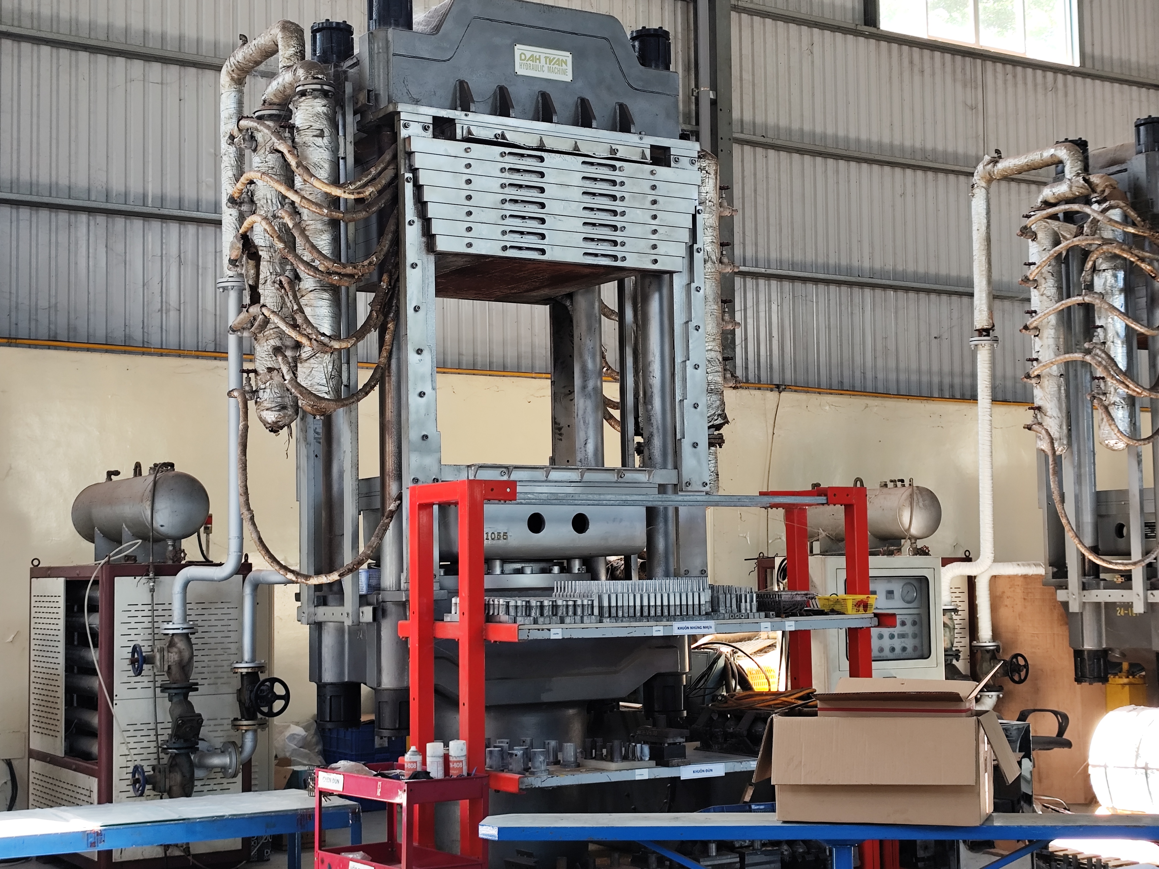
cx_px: 580
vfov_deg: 27.5
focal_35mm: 53
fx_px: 1775
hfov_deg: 36.2
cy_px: 434
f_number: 1.65
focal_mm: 6.14
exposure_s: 1/50
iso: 80
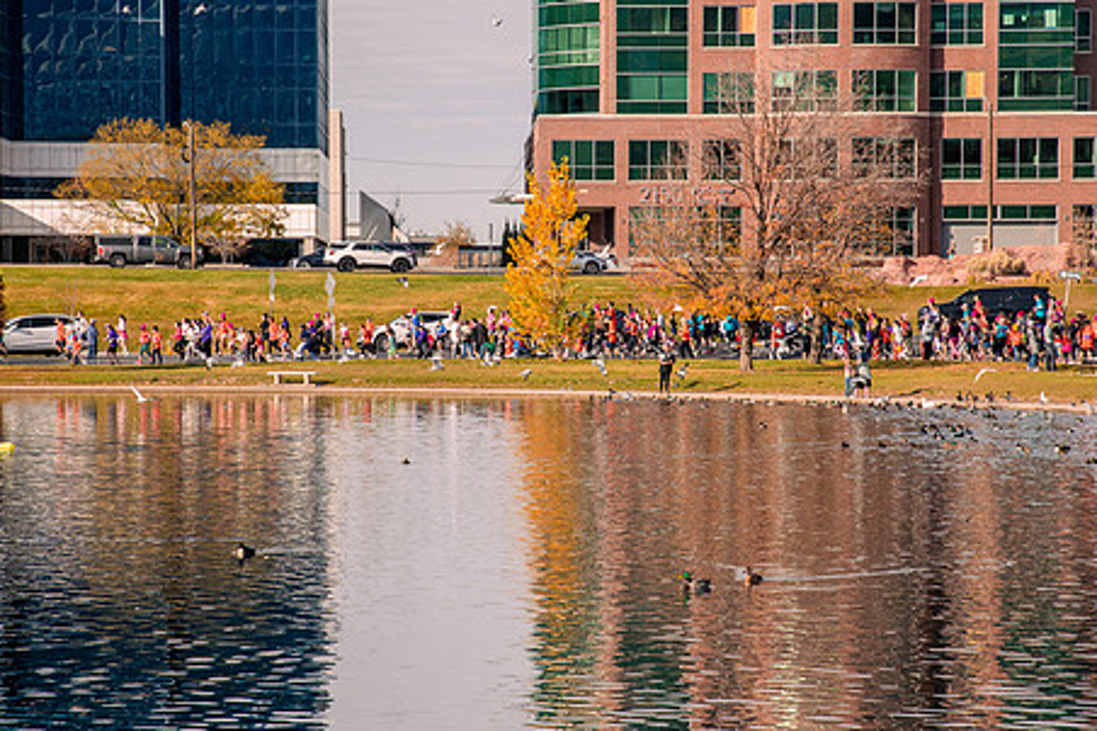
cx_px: 498
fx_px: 4691
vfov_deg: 8.9
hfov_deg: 13.3
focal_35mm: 154
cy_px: 316
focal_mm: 120
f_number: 10
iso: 800
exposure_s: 1/1000
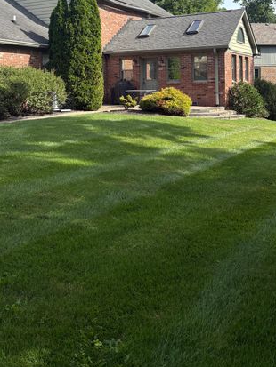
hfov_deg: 34.3
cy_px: 75
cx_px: 122
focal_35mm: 42
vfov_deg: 42.8
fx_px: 446
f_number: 1.6
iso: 50
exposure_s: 1/2075
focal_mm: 5.96
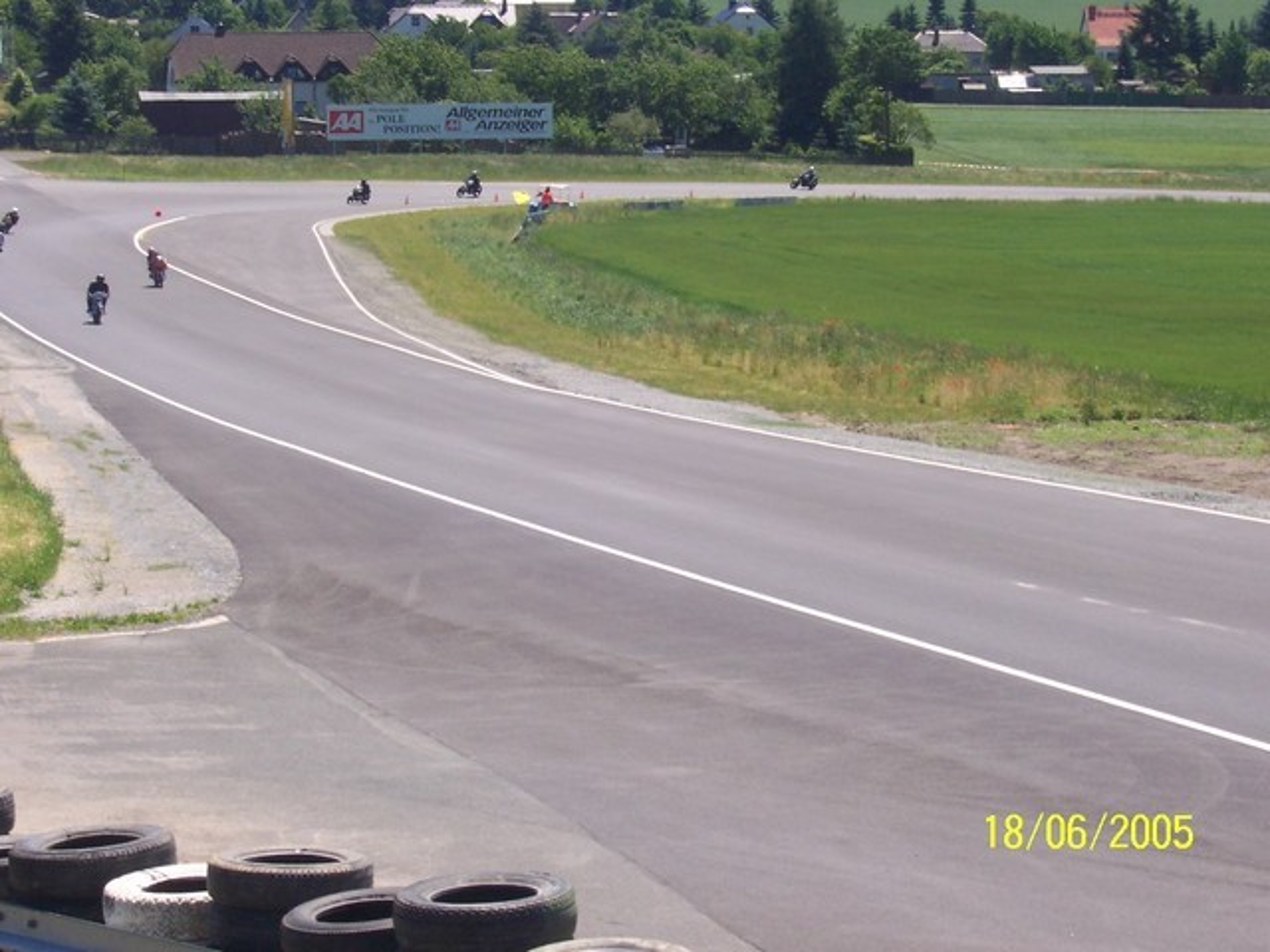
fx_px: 4072
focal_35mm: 111
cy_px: 476
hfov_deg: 17.7
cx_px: 635
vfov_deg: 13.3
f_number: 9.5
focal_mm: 16.8
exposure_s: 1/180
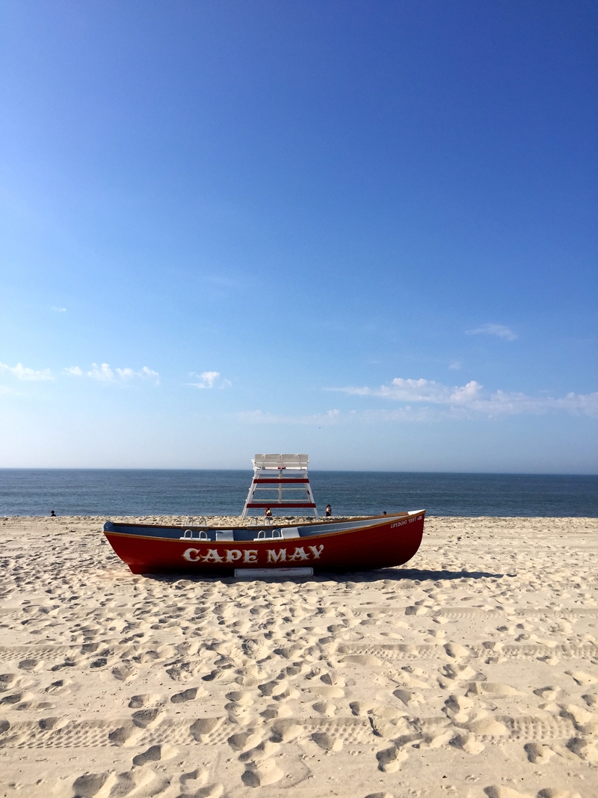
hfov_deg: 48.2
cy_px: 399
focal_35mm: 29
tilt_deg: +4.8
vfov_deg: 61.7
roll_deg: +1.0
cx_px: 299
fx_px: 668
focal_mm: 4.15
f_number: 2.2
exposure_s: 1/3300
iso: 32
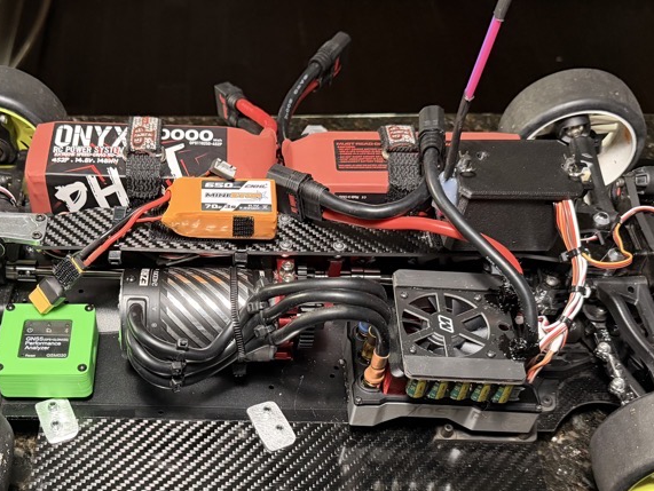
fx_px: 794
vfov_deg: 33.8
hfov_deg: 44.2
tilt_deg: -53.1
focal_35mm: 42
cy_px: 356
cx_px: 229
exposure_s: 1/60
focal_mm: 6.76
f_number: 1.78
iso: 800
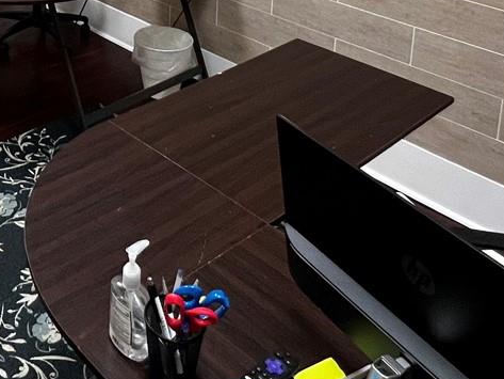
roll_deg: -0.1
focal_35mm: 44
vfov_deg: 27.3
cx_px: 60
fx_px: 641
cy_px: -117
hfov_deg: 40.1
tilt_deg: -11.4
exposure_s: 1/60
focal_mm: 1.57
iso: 200
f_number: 1.8
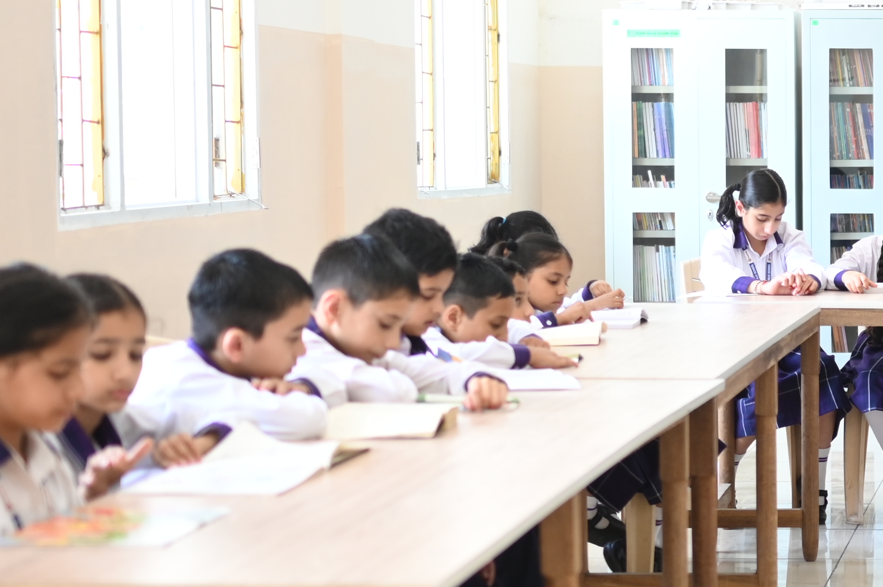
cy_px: 349
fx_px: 2672
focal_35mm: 109
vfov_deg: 12.5
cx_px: 1101
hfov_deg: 17.7
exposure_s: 1/200
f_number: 1.8
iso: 400
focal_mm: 35
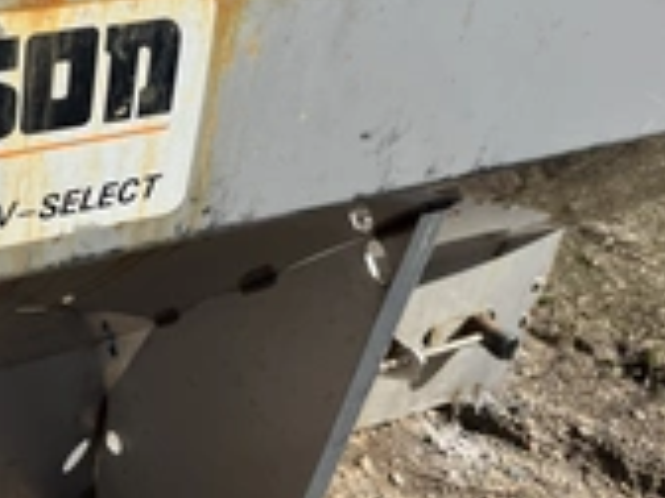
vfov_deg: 23.6
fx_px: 1191
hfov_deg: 29.1
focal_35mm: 62
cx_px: -4
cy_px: 237
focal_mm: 5.1
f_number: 1.6
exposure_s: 1/3311
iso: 50
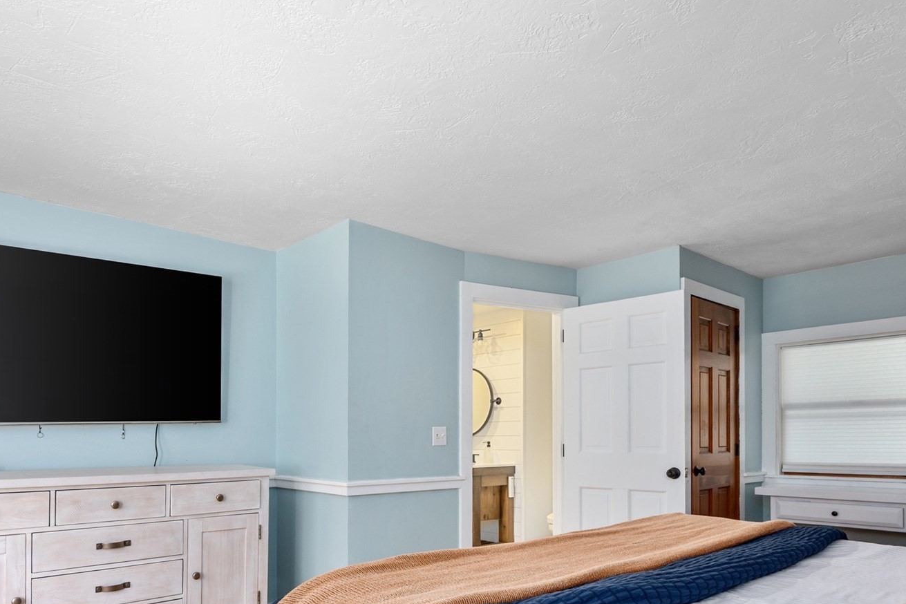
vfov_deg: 49.6
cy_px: 441
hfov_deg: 70.7
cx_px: 357
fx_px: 629
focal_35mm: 25
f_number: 8
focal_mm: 16
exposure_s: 1/1.67
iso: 400
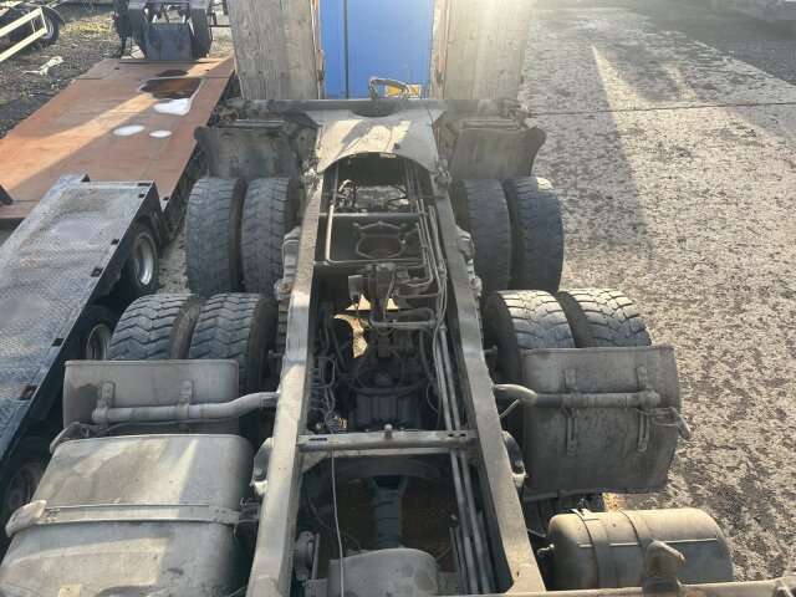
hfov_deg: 71.6
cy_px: 298
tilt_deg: -37.7
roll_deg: +0.5
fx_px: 552
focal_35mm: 24
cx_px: 398
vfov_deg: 56.8
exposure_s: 1/704
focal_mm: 6.86
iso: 80
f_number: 1.78
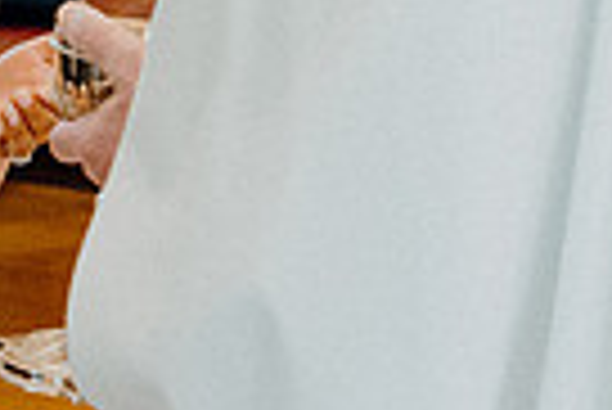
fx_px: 3914
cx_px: -392
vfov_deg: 5.9
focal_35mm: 230
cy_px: -115
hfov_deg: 8.7
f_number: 3.5
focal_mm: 36
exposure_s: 1/160
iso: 2500
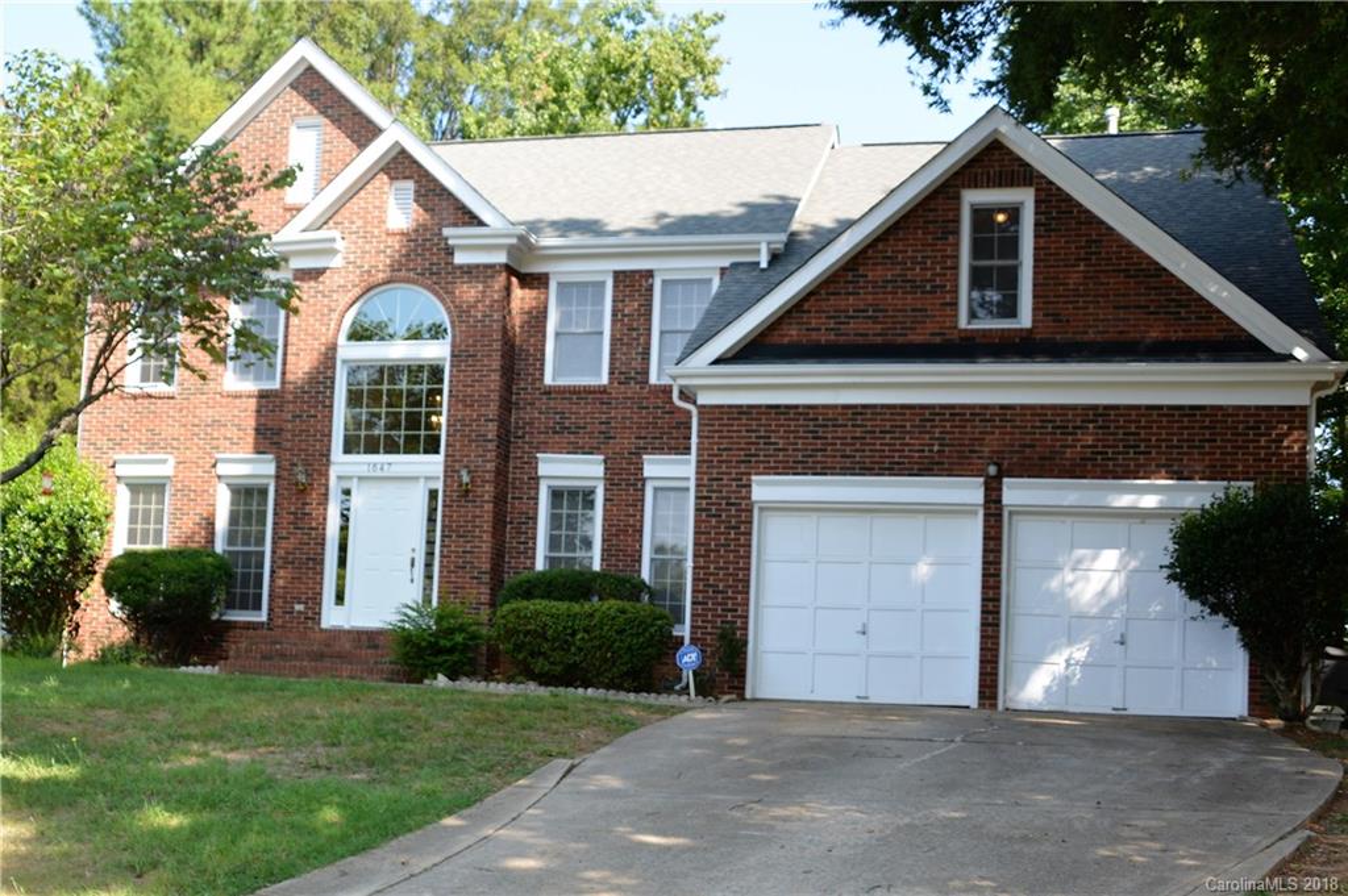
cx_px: 674
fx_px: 1235
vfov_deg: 39.9
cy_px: 448
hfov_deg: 57.3
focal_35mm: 33
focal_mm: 22
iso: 100
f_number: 5
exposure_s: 1/100
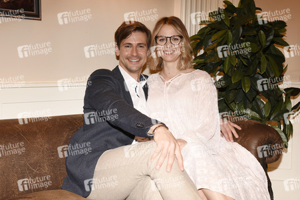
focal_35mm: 50
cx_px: 150
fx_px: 416
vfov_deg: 27.0
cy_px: 100
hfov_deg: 39.6
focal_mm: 50
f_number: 6.3
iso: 1600
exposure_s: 1/80
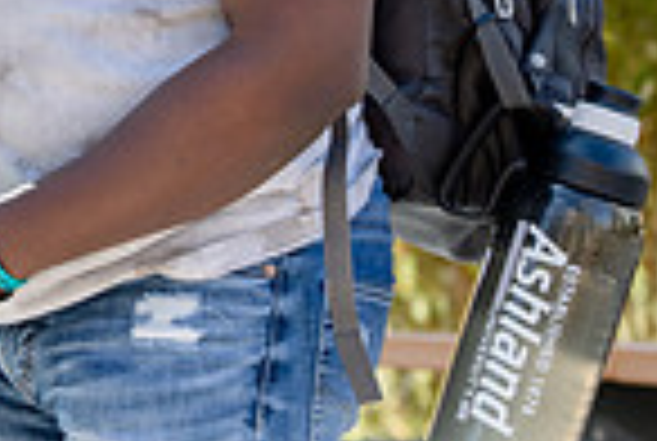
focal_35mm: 396
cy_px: -376
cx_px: -360
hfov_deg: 5.1
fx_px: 7242
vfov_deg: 3.5
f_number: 4.5
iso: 200
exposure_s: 1/200
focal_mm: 100
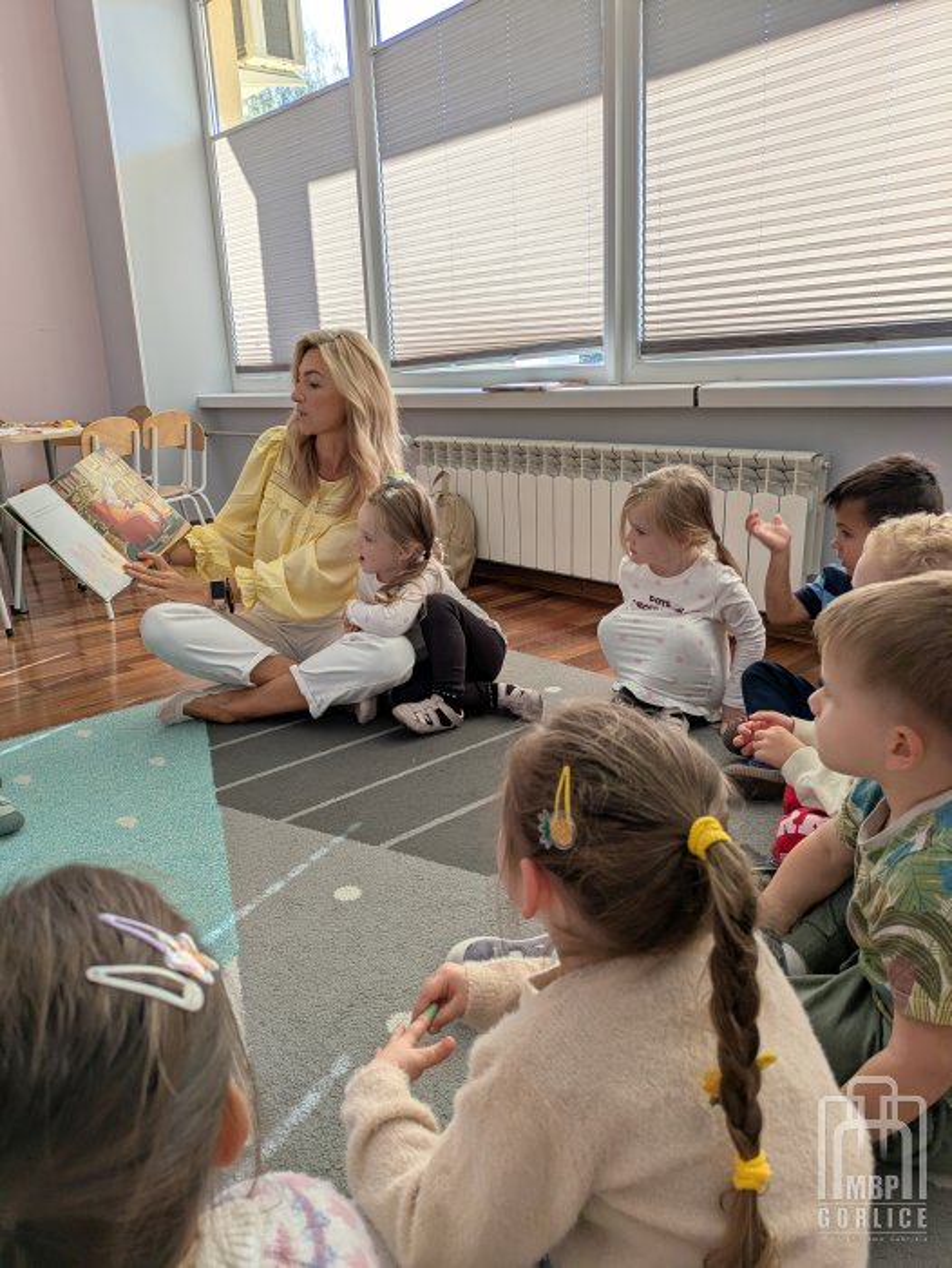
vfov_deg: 69.4
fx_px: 916
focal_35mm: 25
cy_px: 634
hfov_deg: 54.9
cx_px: 476
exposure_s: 1/172
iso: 40
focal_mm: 5.43
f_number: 1.89
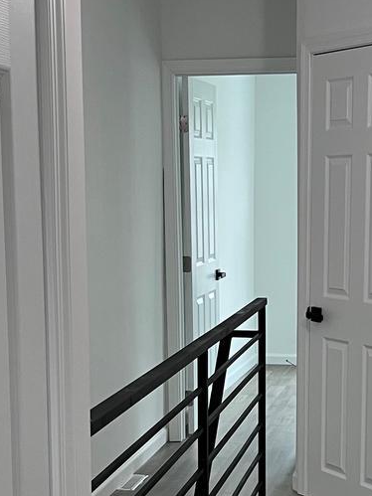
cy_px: 362
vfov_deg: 24.2
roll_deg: +1.9
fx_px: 1147
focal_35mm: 80
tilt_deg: -8.8
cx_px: 234
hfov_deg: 18.4
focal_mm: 5.7
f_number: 1.5
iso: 100
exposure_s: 1/60
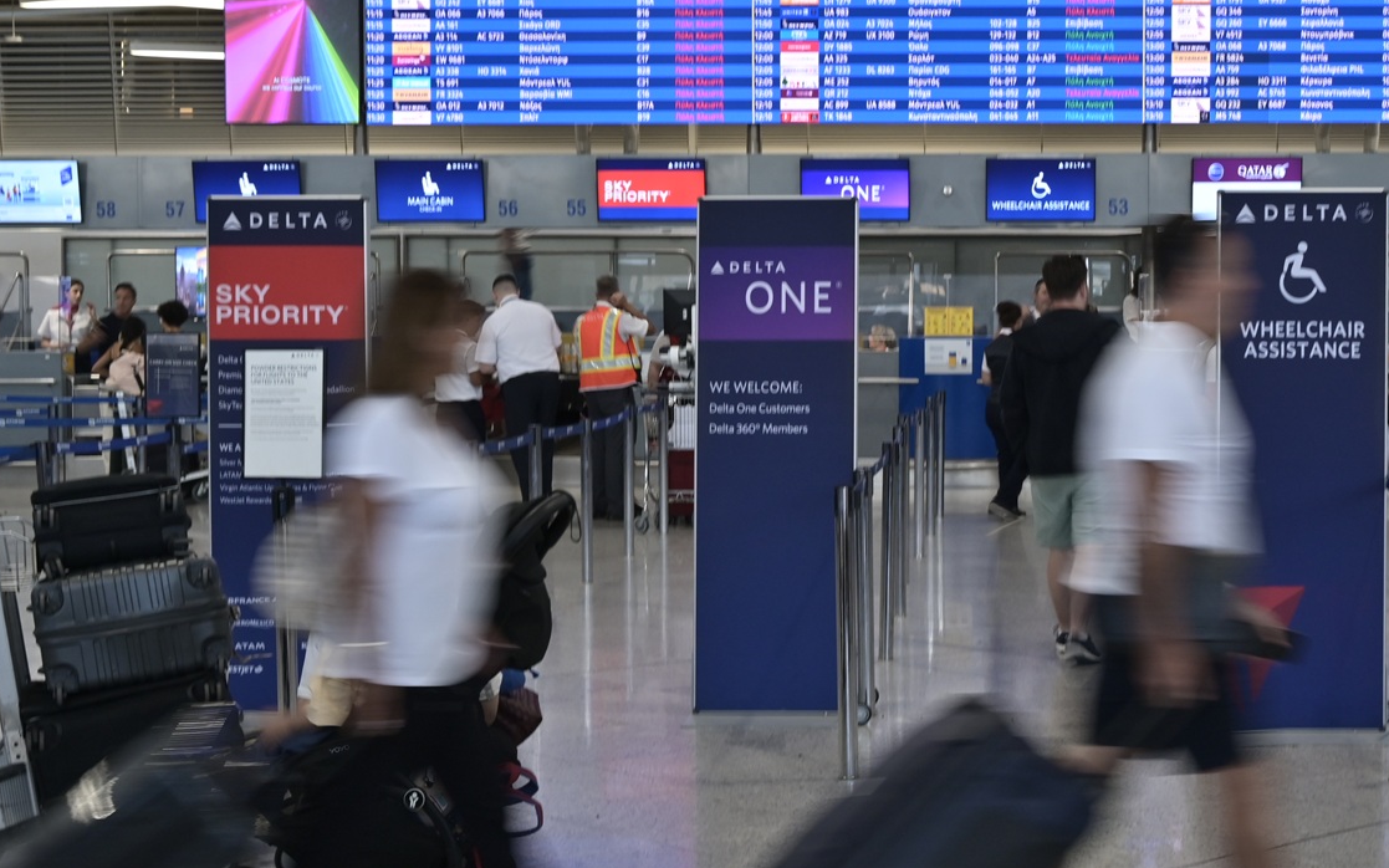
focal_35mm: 64
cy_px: 435
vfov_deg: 20.3
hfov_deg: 31.7
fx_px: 2423
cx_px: 951
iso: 400
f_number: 10
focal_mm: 39
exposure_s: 1/13
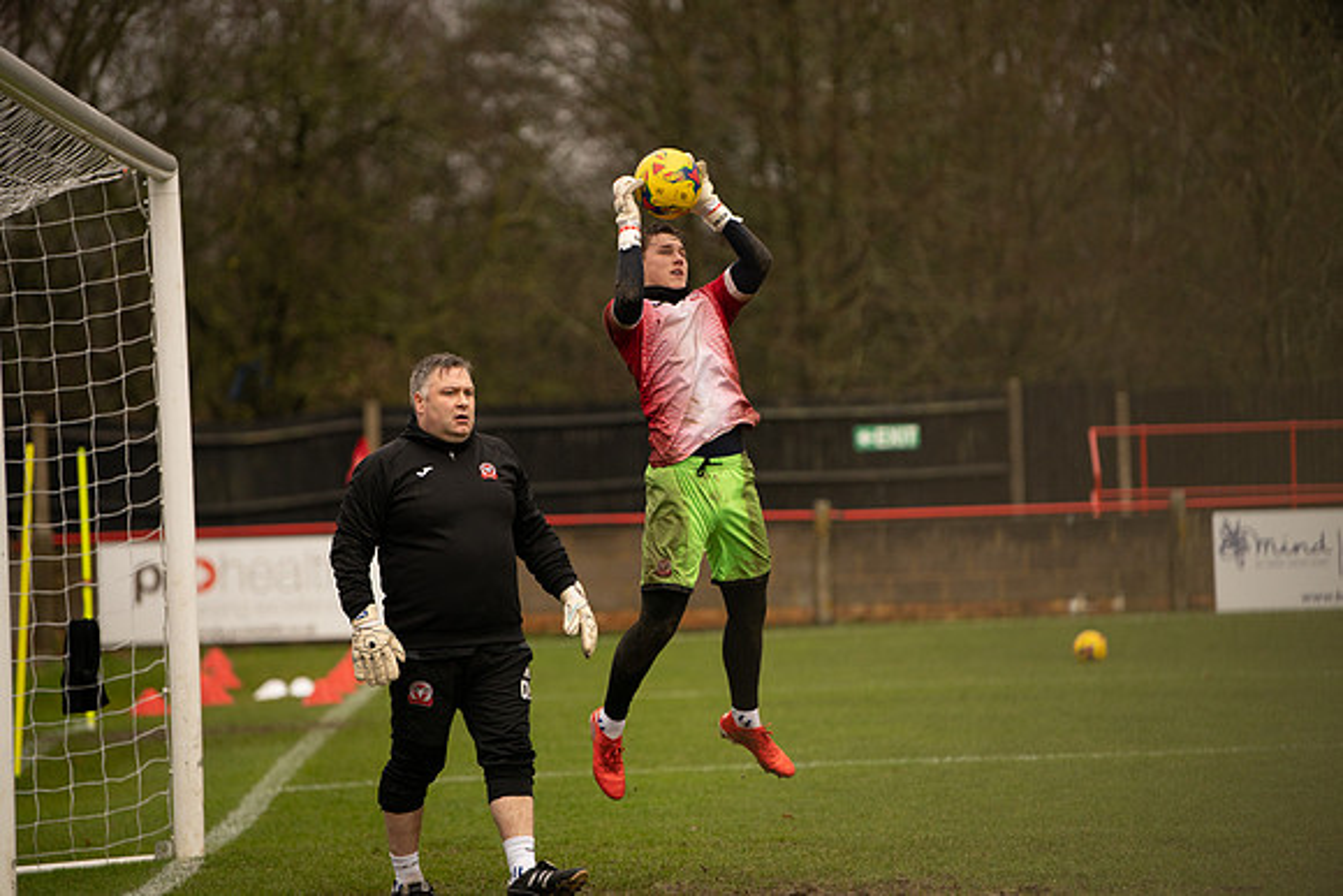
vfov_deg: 7.6
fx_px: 6716
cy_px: 448
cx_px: 672
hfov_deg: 11.4
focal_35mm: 180
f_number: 3.2
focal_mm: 180
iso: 1000
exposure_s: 1/800
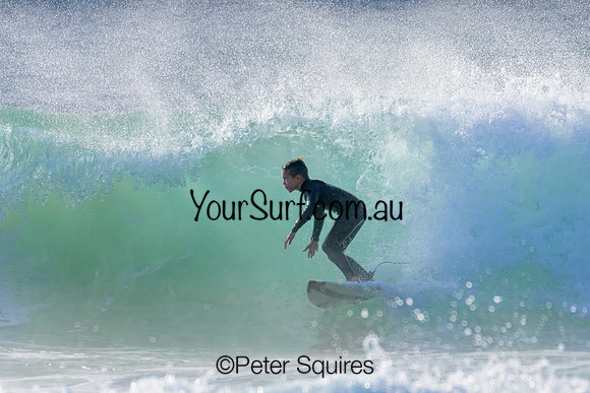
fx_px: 14753
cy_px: 196
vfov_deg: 1.5
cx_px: 295
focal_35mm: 900
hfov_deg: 2.3
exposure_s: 1/2000
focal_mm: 900
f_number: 11
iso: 1000
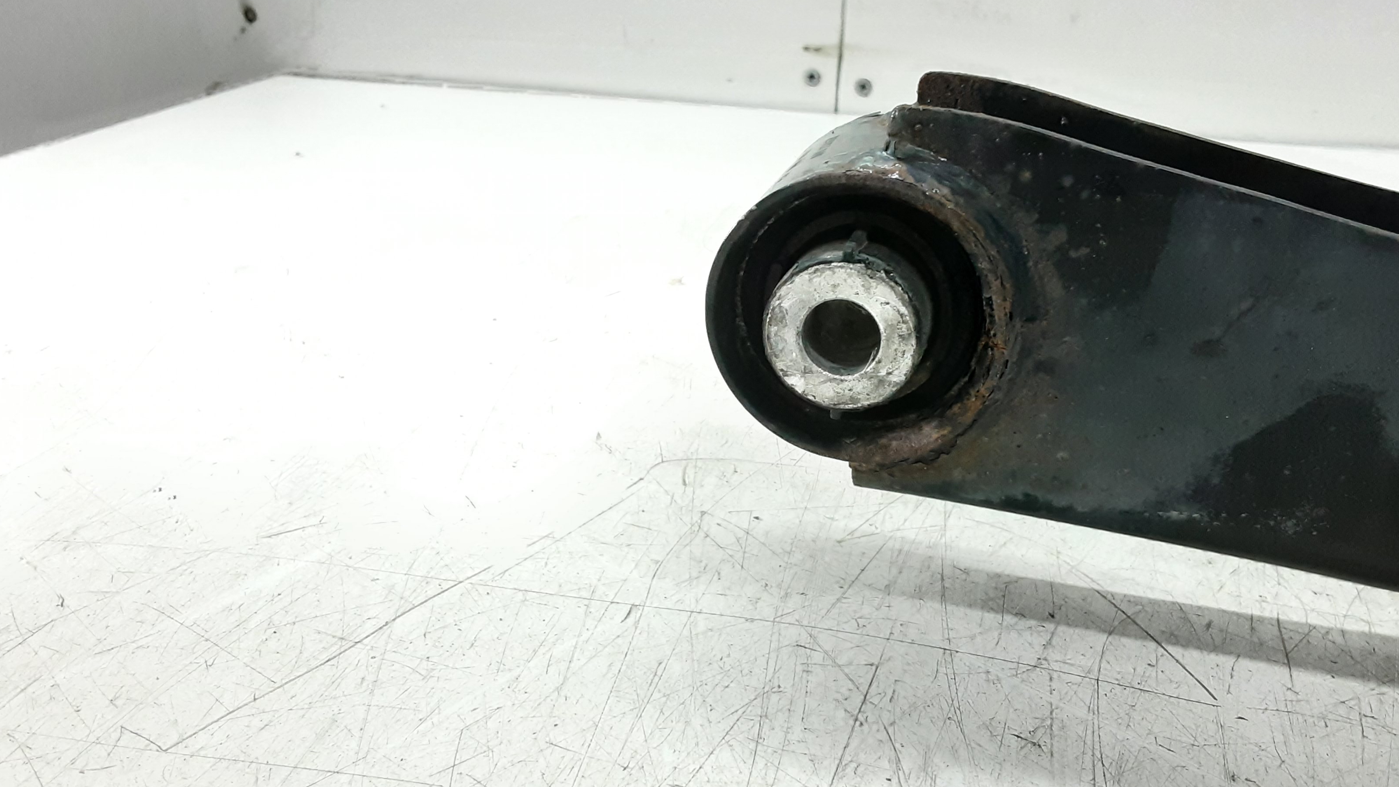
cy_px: 382
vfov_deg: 38.9
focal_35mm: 30
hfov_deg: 64.3
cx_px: 688
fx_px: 1113
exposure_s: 1/50
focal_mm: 2.91
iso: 200
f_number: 1.9
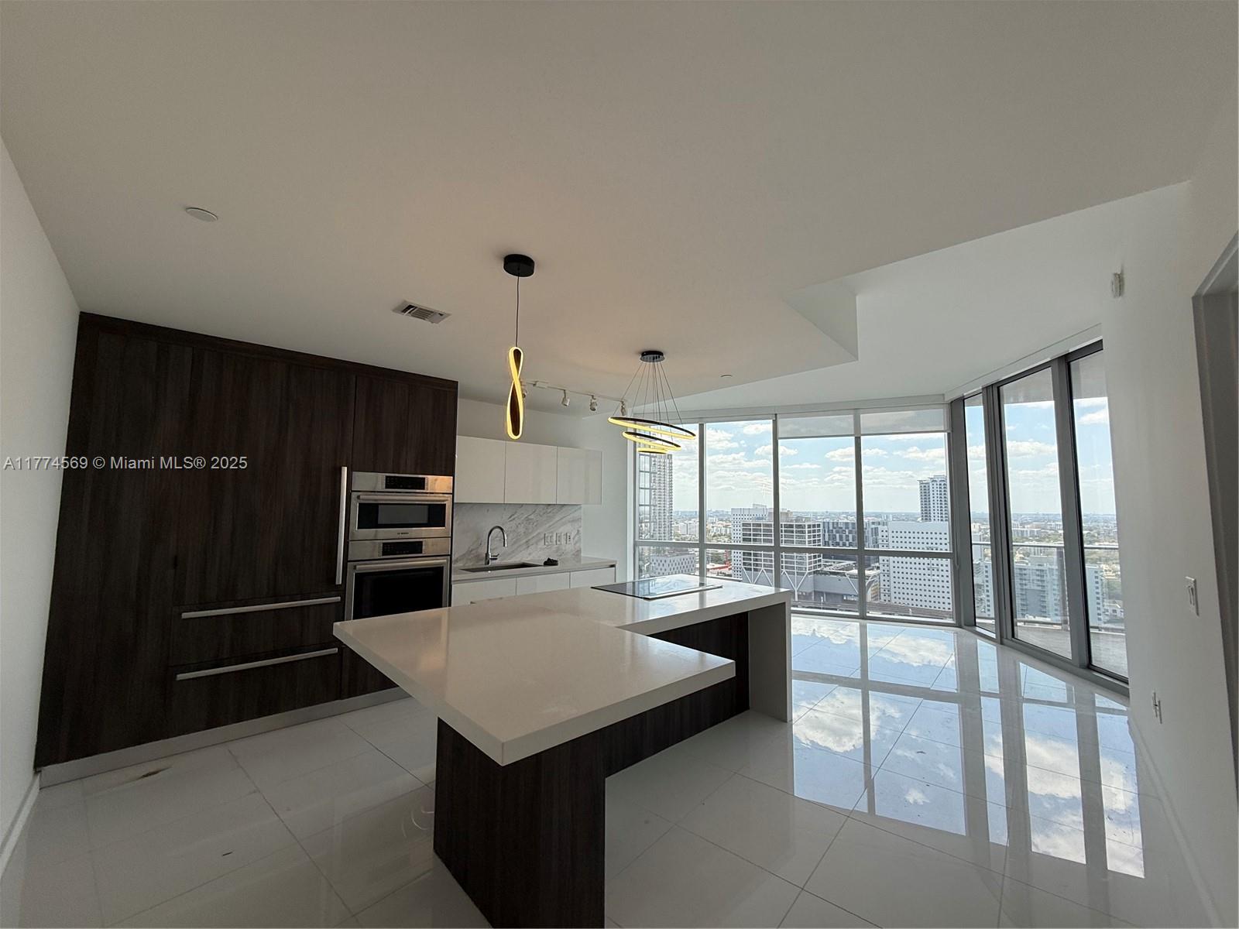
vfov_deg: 85.7
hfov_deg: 102.1
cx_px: 620
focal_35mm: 14
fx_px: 501
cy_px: 464
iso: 64
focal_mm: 2.22
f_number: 2.2
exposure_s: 1/376
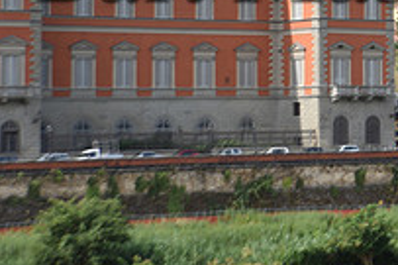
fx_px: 2088
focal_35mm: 189
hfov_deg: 10.6
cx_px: 567
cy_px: -25
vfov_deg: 7.2
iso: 64
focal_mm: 66
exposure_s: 1/200
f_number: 6.3
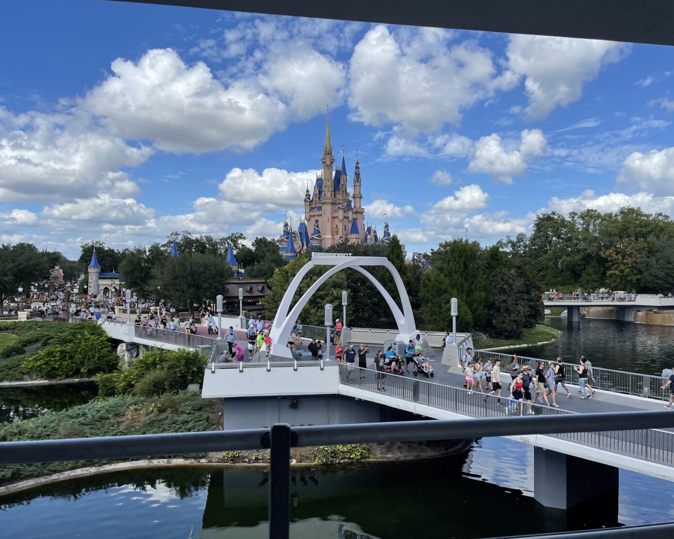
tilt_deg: -0.4
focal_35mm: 28
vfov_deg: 51.5
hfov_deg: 62.2
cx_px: 334
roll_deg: +0.0
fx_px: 559
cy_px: 276
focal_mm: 5.1
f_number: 1.6
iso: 32
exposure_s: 1/4348
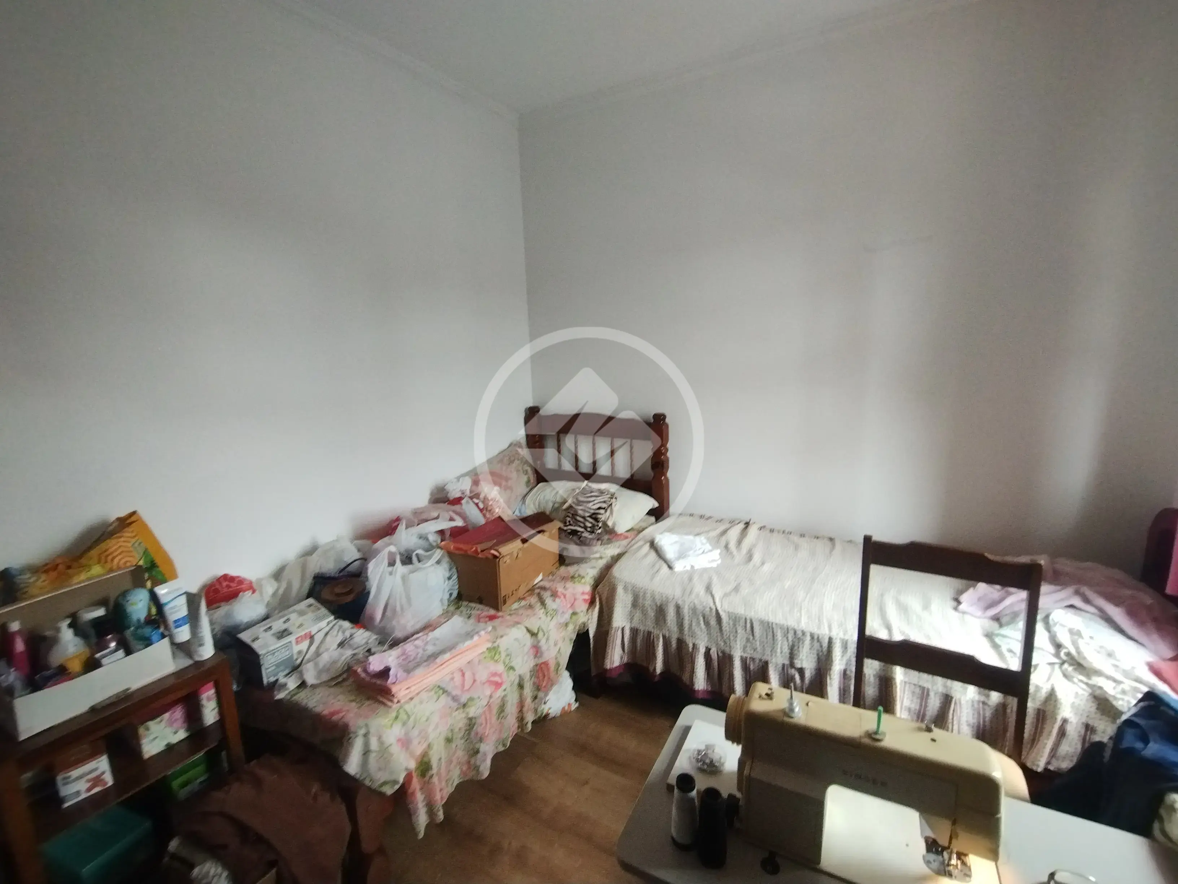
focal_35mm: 16
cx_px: 589
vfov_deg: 78.1
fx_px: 544
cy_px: 442
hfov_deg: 94.5
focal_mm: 1.66
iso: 258
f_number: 2.2
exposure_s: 1/40
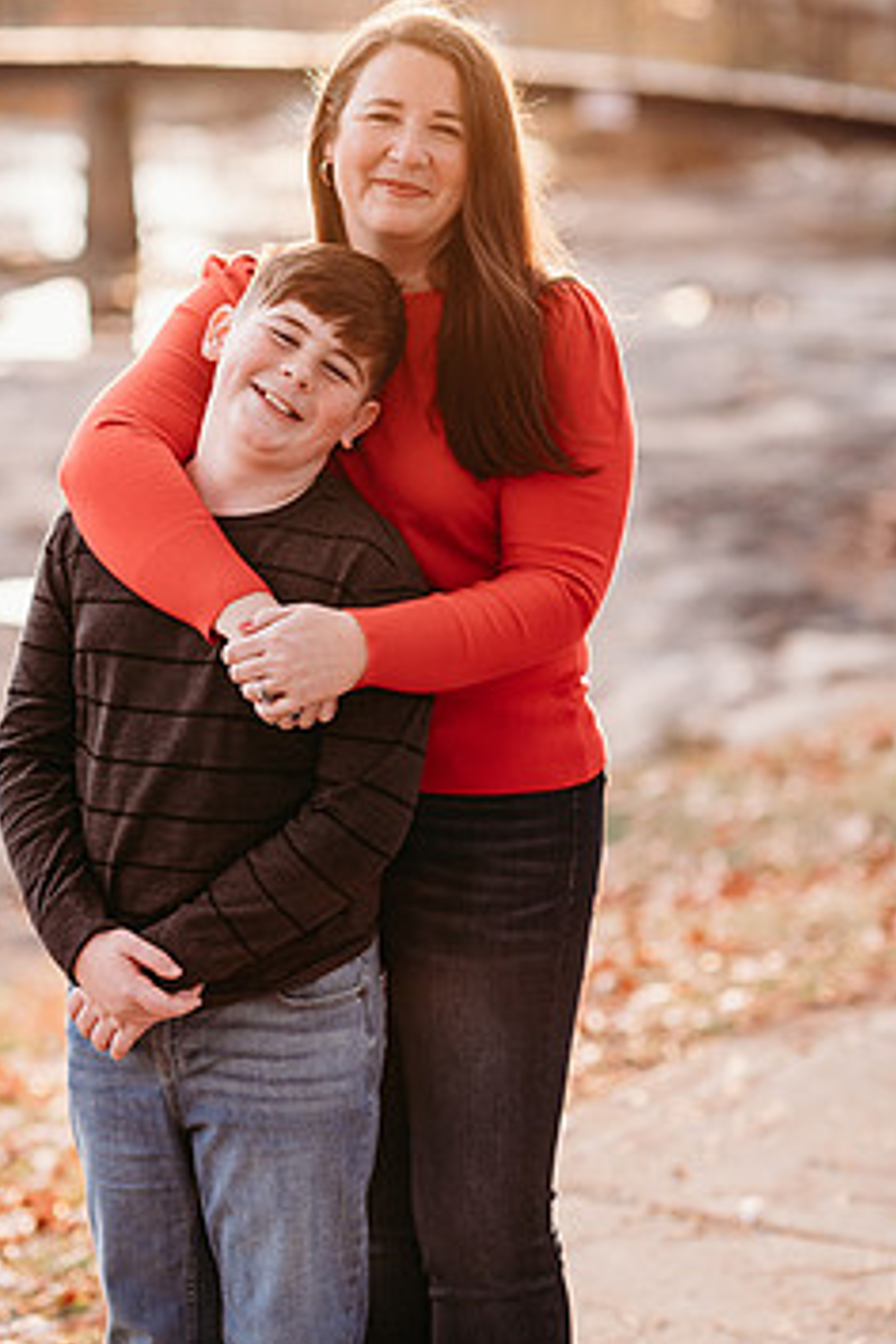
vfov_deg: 18.9
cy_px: 672
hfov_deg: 12.7
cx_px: 391
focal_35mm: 108
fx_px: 4032
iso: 320
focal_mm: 85
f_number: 2.2
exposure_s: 1/400
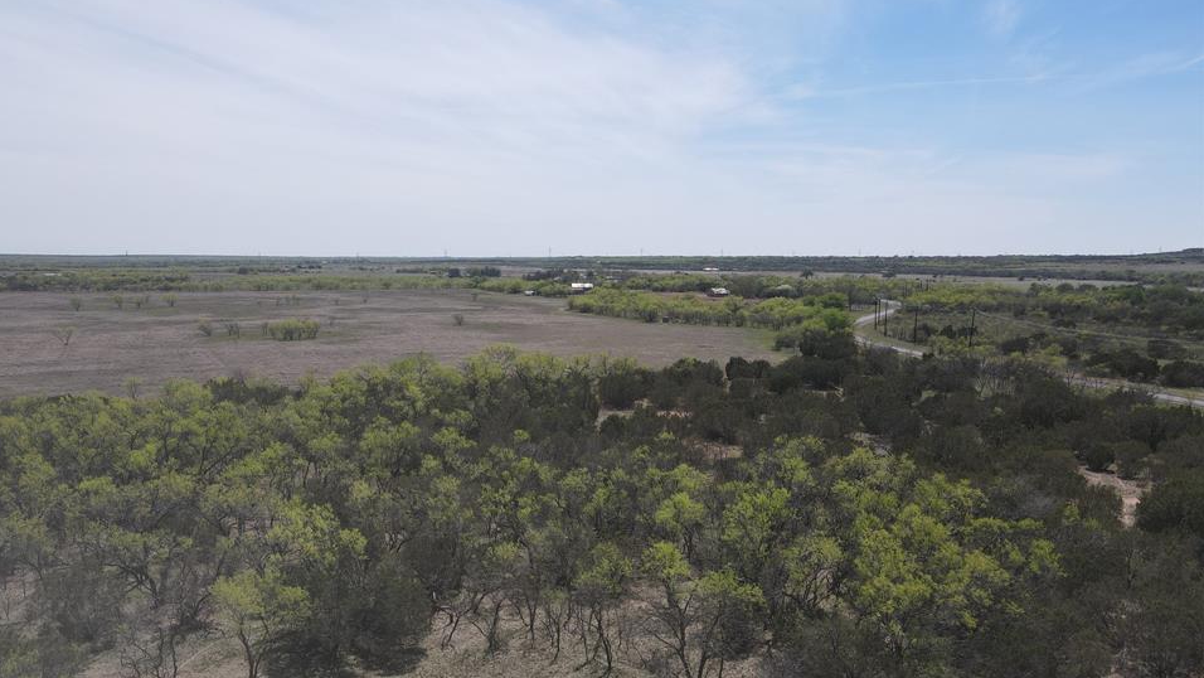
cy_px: 437
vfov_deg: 41.1
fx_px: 894
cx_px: 562
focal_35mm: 28
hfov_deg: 67.8
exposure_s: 1/1000
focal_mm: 4.5
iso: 100
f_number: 2.8
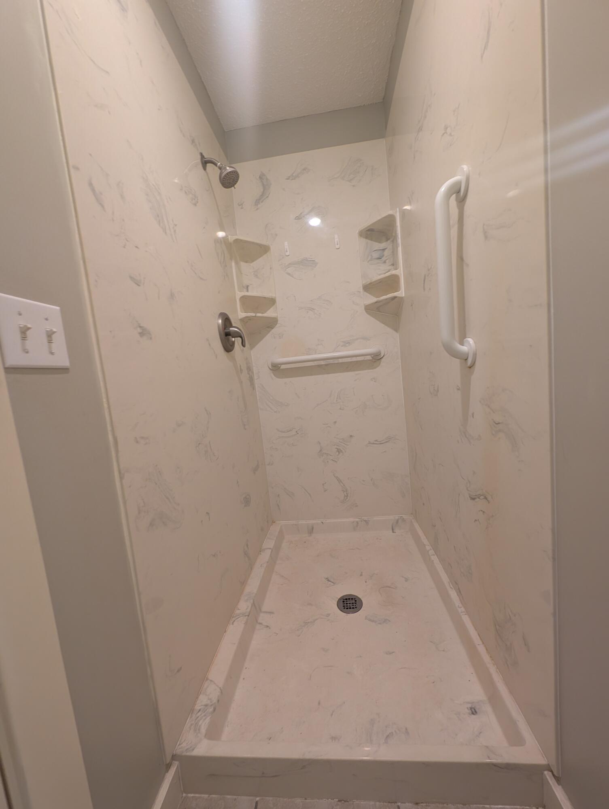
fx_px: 281
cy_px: 404
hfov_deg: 94.6
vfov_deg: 110.5
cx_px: 304
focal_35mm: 12
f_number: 1.95
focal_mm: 2.23
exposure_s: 1/24
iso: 95
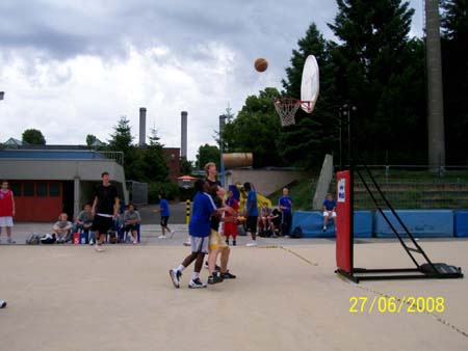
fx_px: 460
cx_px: 234
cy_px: 176
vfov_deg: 41.8
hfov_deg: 53.9
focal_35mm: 34
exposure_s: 1/348
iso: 80
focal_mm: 5.6
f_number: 5.1
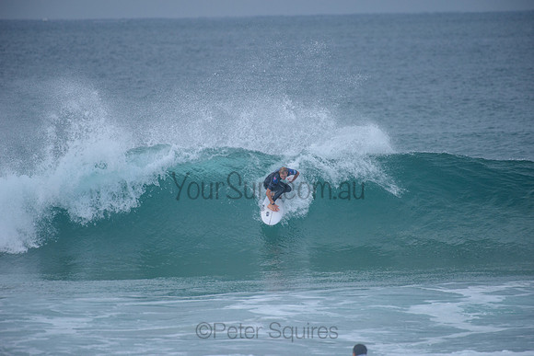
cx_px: 267
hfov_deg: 4.1
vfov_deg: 2.8
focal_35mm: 500
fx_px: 7418
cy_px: 178
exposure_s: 1/2000
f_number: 5.6
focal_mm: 500
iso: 400
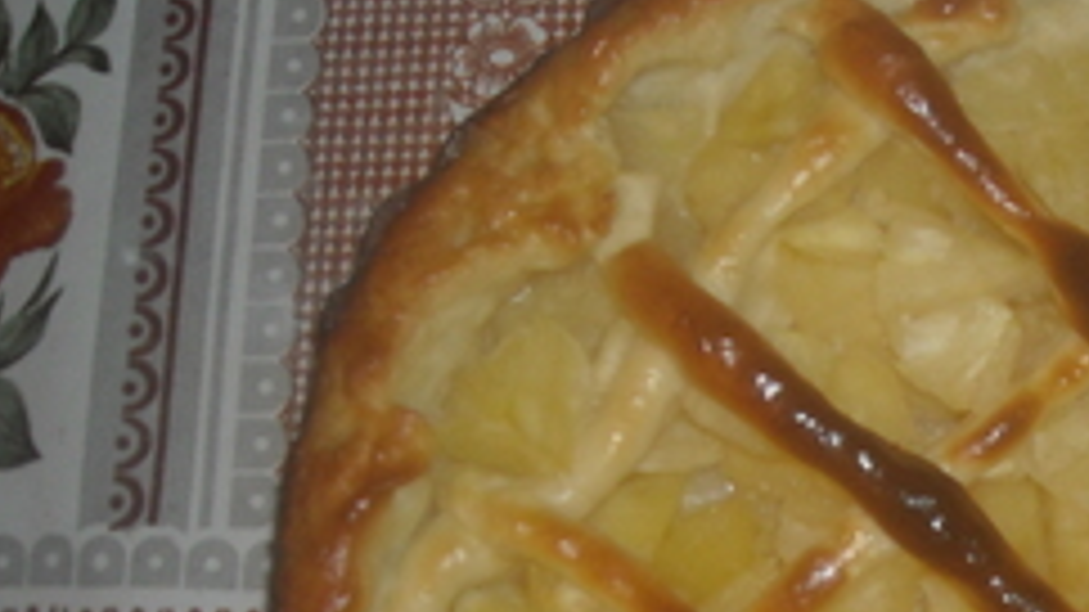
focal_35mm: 71
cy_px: 580
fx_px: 2050
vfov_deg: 16.7
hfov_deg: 28.7
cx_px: 963
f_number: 2.8
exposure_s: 1/60
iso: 200
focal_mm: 5.7
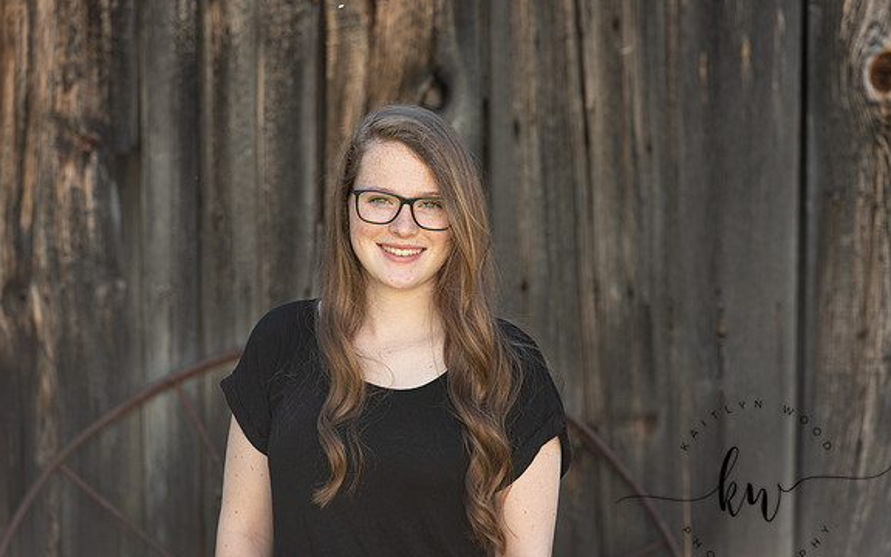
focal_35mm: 195
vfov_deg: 6.7
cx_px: 447
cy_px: 287
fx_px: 4735
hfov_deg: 10.7
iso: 400
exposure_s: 1/200
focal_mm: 185
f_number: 5.6
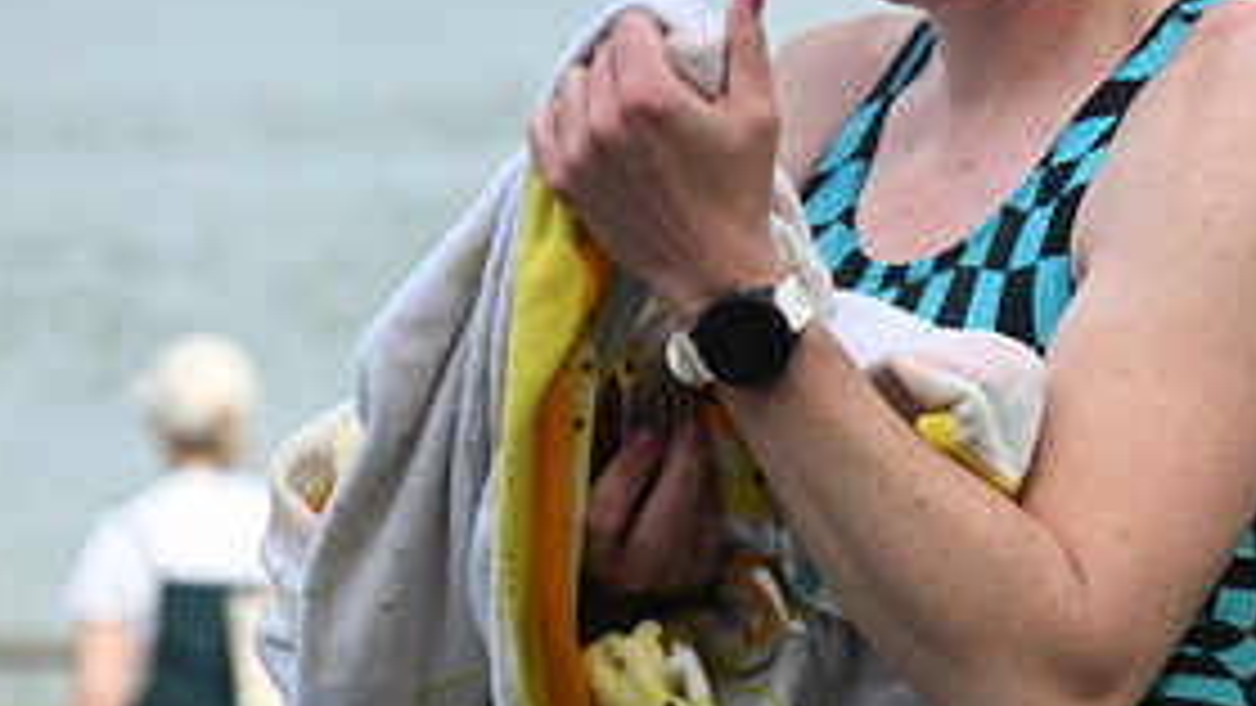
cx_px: 1071
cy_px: 79
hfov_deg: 5.2
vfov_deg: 2.9
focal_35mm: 413
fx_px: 13756
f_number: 9
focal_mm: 200
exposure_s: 1/250
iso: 280
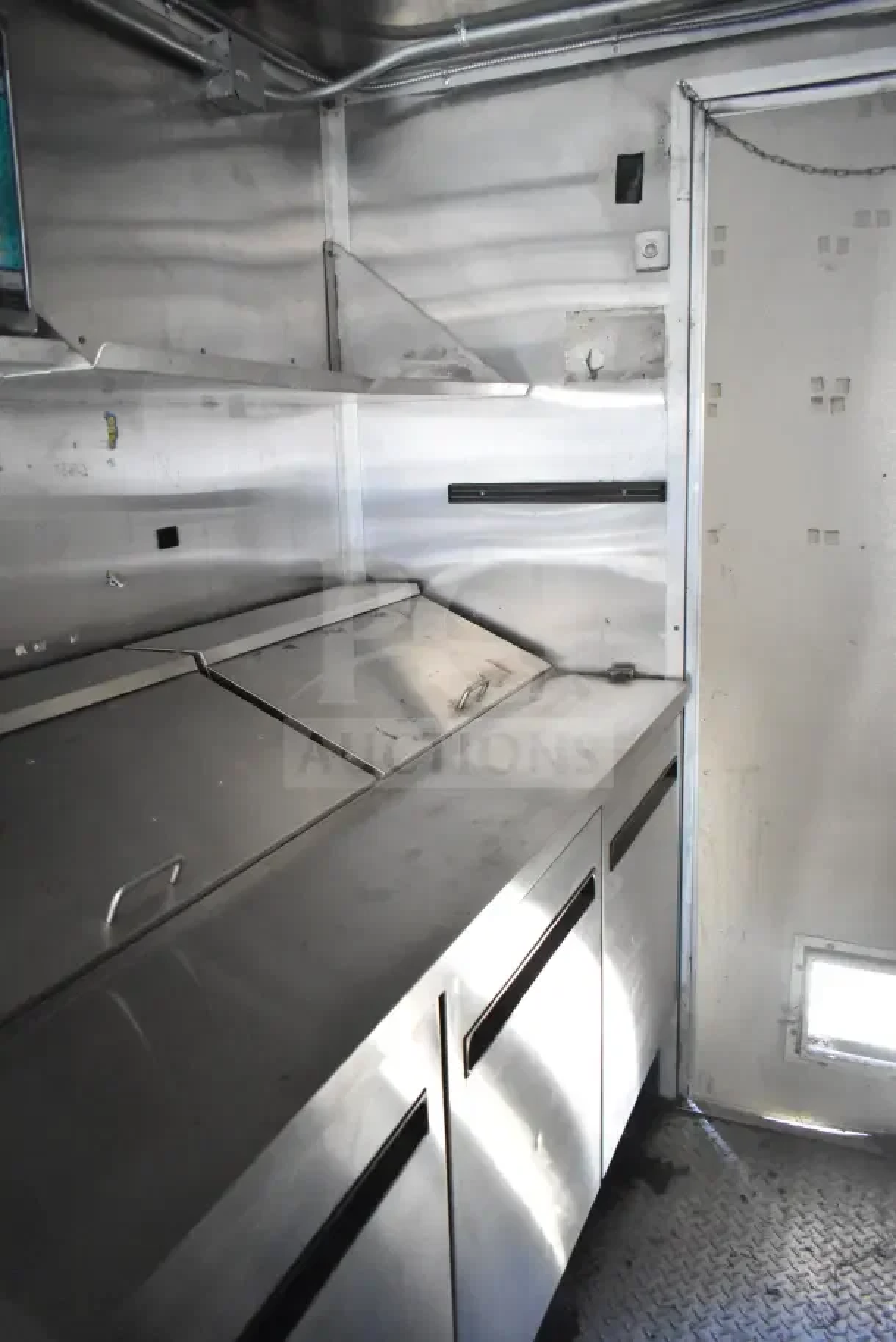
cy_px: 671
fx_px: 1007
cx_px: 448
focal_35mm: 27
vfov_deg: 67.4
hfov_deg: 48.0
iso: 10000
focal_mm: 18
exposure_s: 1/30
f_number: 3.5
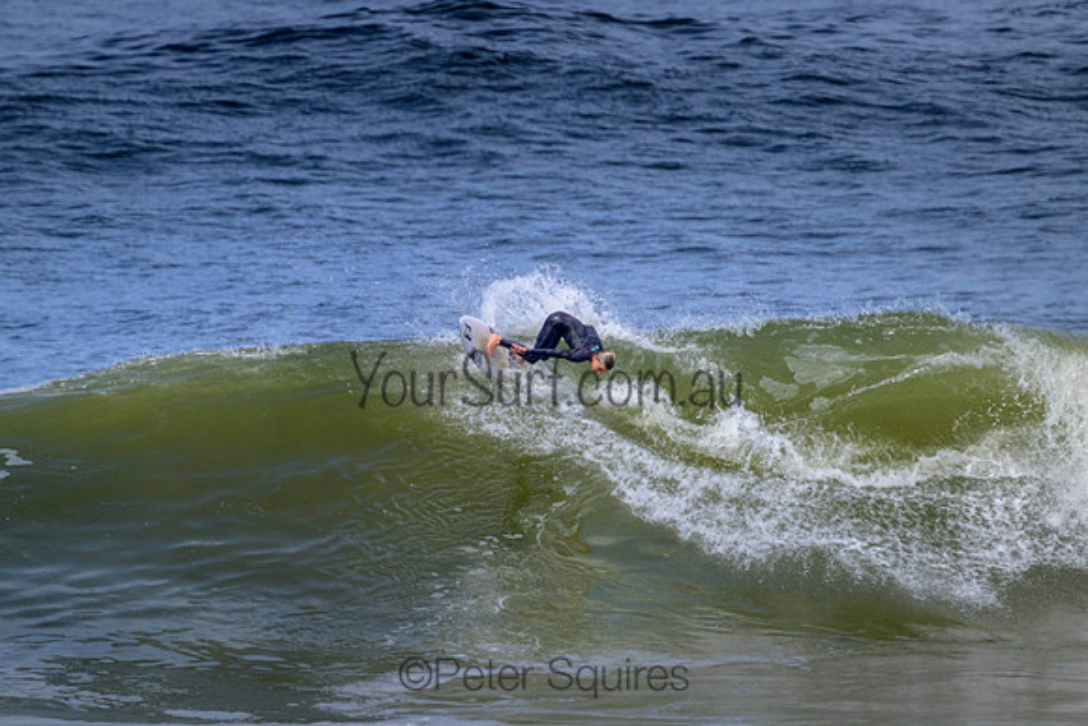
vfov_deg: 1.7
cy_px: 363
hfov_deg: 2.6
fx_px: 24182
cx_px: 544
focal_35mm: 800
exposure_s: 1/2000
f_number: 11
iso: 720
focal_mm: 800
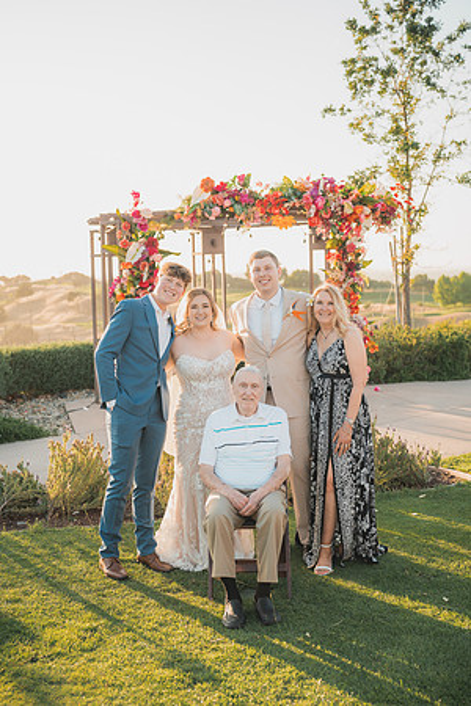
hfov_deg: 27.0
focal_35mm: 50
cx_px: 236
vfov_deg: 39.6
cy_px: 353
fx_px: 981
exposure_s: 1/640
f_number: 2.8
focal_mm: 50
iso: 200
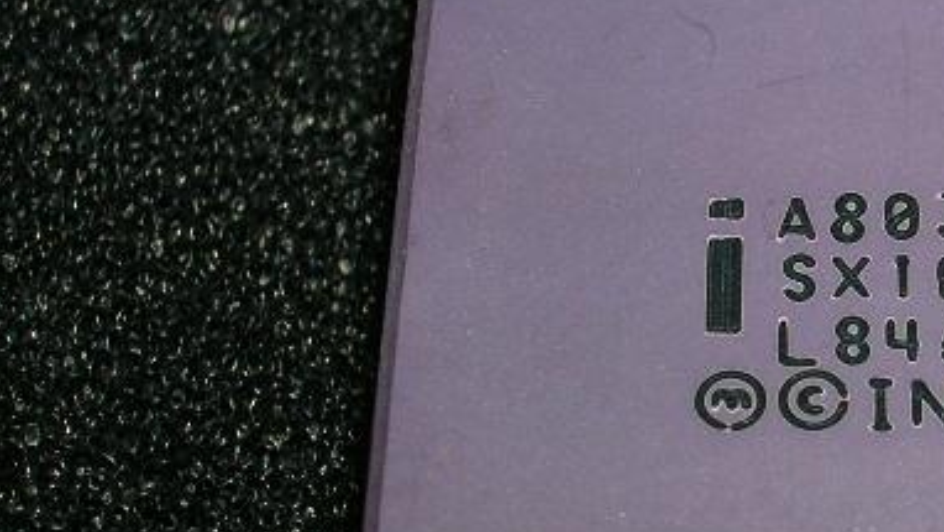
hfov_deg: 19.7
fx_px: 2629
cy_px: 396
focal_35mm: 105
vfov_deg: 11.5
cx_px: 981
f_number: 5.4
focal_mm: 7.7
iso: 50
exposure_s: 1/60.1
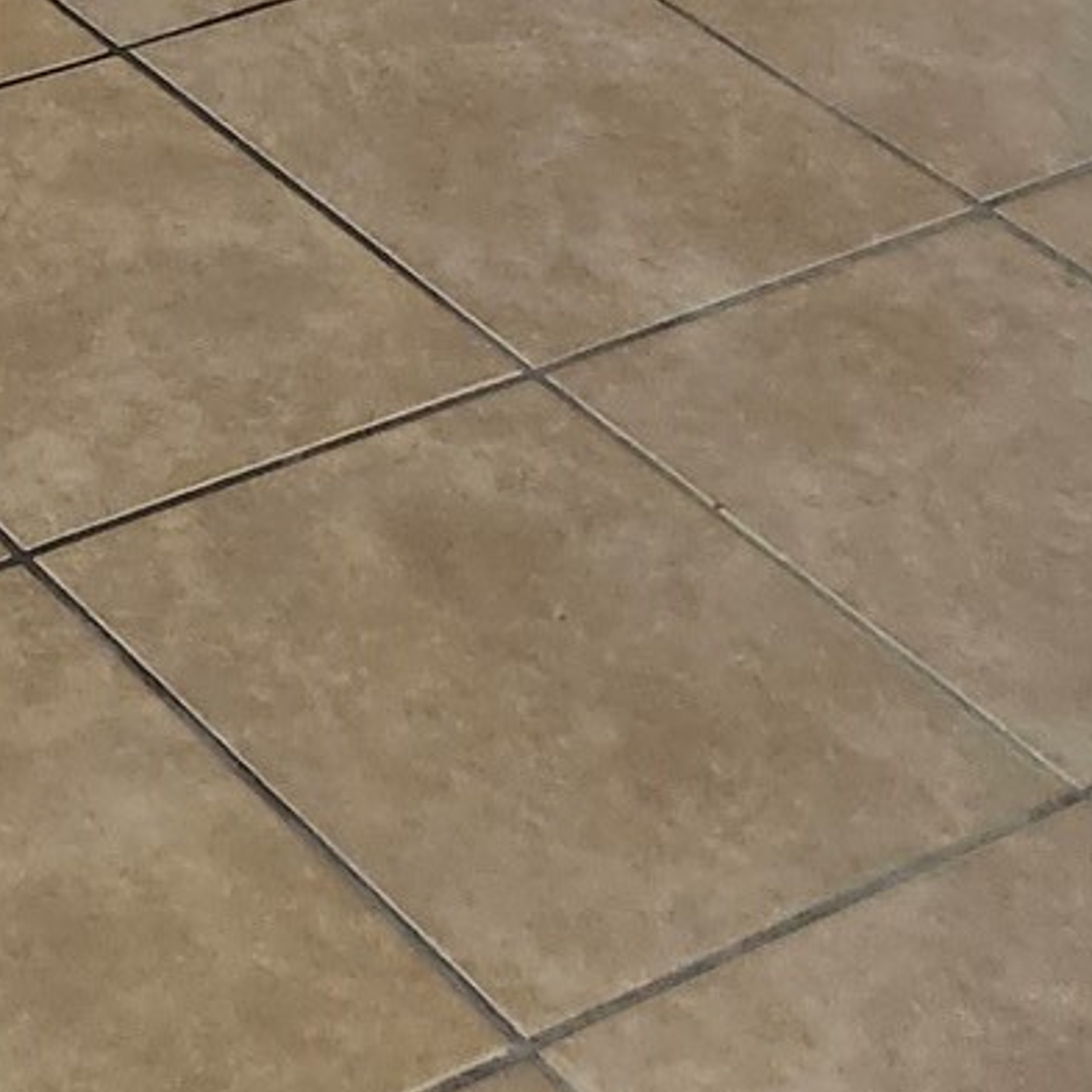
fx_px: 3783
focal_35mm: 106
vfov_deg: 12.8
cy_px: -1512
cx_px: -747
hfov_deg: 14.8
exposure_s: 1/120
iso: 320
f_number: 1.8
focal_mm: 5.54
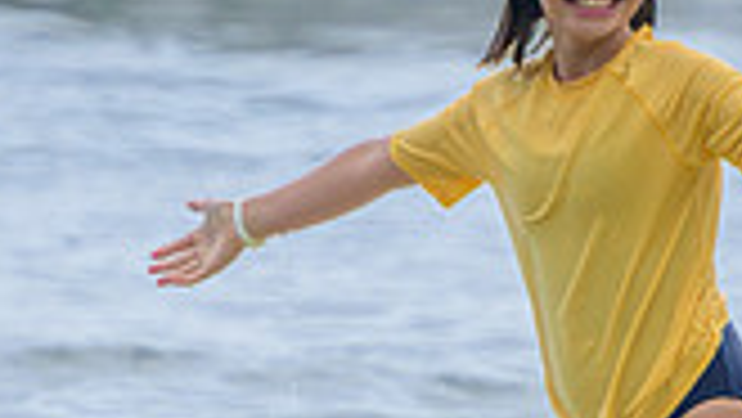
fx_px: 34645
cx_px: 715
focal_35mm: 1760
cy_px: 376
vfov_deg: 0.7
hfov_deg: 1.2
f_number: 5.6
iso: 220
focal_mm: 390
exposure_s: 1/1600
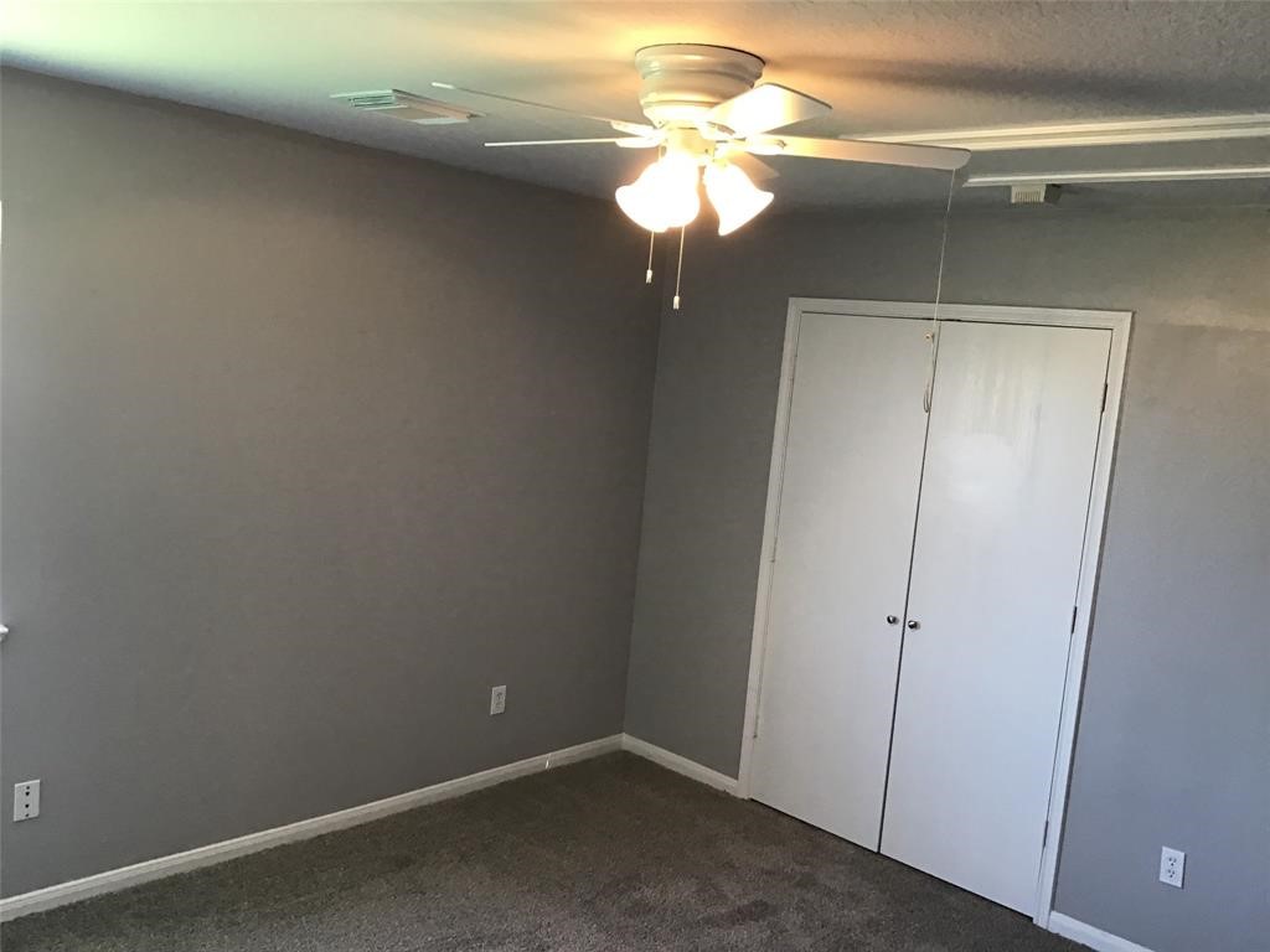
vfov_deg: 45.4
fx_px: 1137
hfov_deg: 58.4
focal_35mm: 31
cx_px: 635
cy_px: 476
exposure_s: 1/30
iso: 80
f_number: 2.4
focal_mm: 3.3
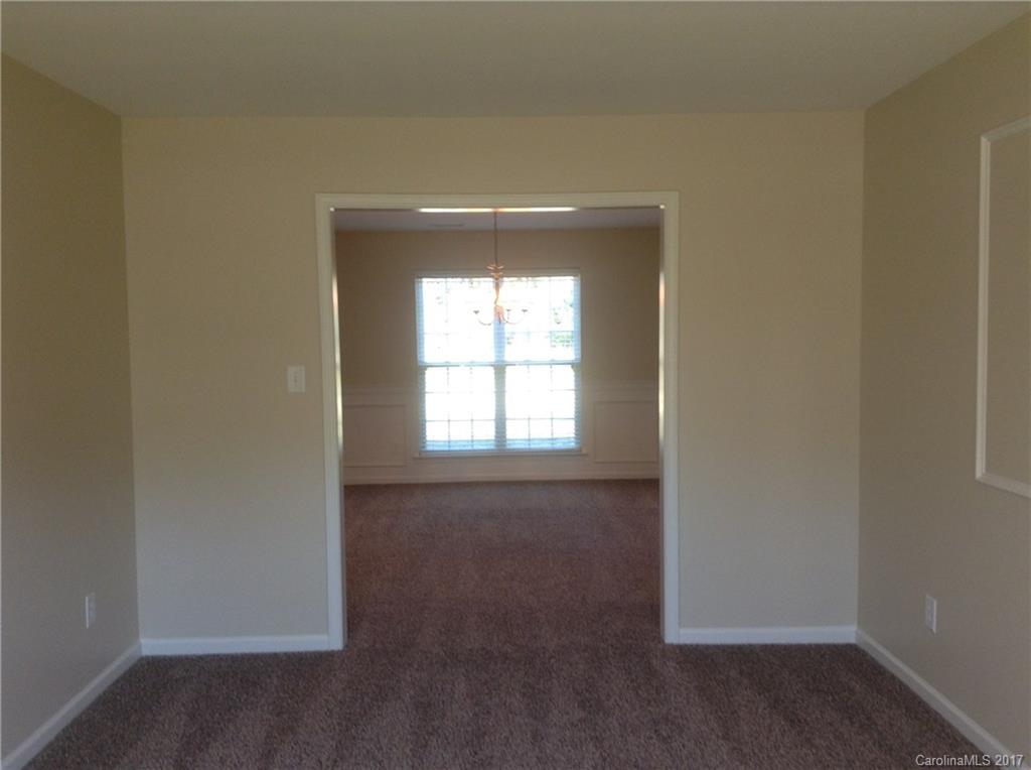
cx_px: 516
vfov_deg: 42.8
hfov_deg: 55.4
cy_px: 385
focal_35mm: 33
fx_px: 981
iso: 40
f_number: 2.4
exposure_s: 1/24
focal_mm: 3.3
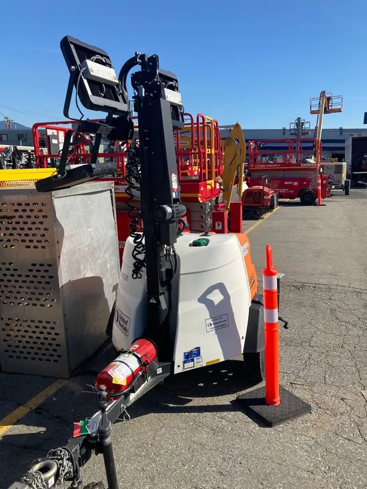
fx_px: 396
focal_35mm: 28
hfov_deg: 49.8
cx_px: 184
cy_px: 244
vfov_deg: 63.4
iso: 20
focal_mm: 3.99
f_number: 1.8
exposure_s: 1/1946
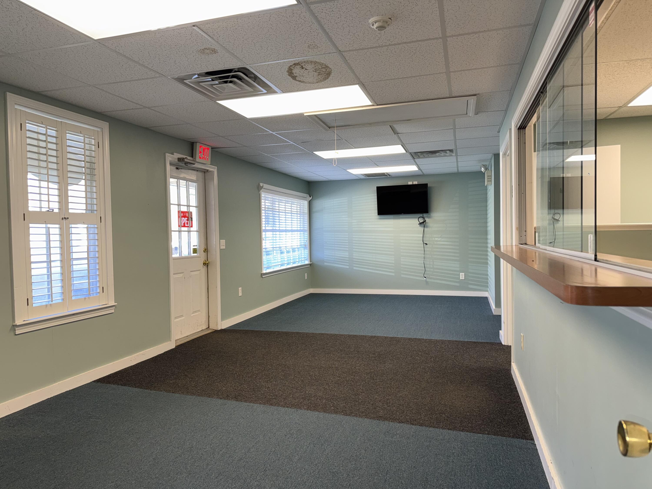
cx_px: 326
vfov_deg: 56.8
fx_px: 452
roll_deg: +1.6
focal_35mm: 24
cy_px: 244
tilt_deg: -0.8
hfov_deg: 71.6
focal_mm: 6.76
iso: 64
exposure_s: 1/35
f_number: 1.78
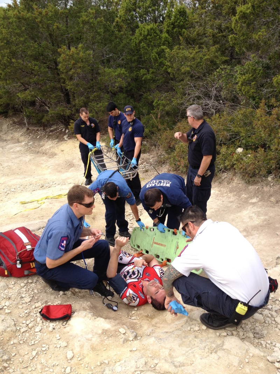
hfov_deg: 40.7
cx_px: 140
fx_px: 377
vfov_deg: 52.6
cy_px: 187
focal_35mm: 35
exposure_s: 1/673
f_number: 2.4
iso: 50
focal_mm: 4.28
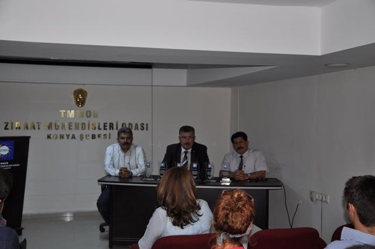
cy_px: 124
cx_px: 188
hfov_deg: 41.2
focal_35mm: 48
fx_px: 499
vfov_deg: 28.0
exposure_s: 1/60
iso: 250
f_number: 4.2
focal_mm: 32
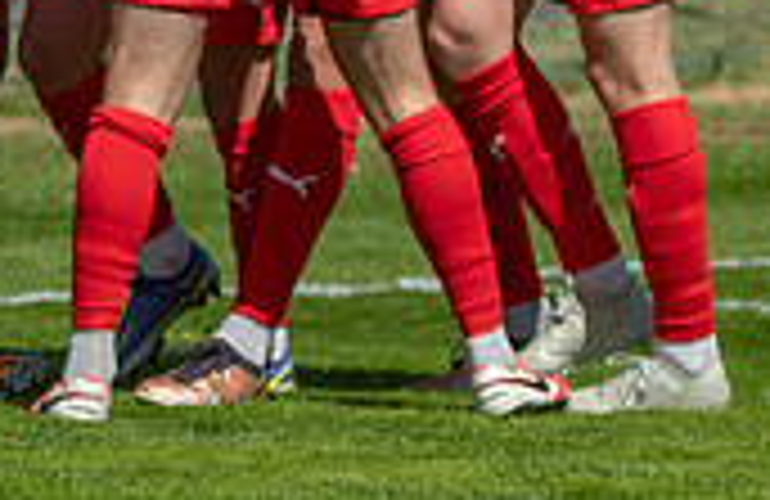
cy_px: -280
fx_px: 9950
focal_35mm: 469
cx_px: 181
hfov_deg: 4.4
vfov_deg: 2.9
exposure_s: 1/1600
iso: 100
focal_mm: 78
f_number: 3.2
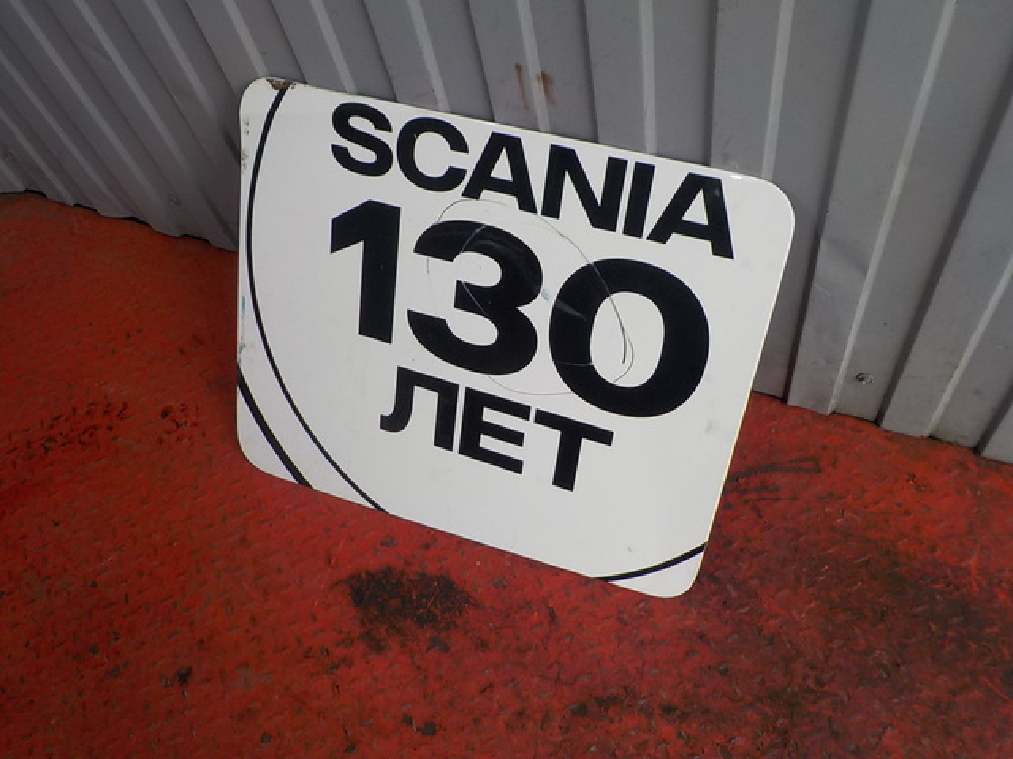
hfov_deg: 60.0
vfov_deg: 46.8
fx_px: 878
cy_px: 380
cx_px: 506
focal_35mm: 30
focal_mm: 4.1
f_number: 3.3
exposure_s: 1/80
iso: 125
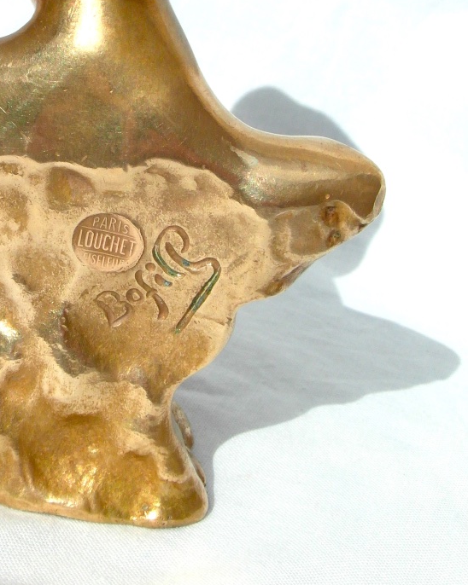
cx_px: 95
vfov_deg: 26.4
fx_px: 1213
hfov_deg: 21.6
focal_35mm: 70
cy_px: 78
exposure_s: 1/1500
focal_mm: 6.8
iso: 80
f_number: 5.8
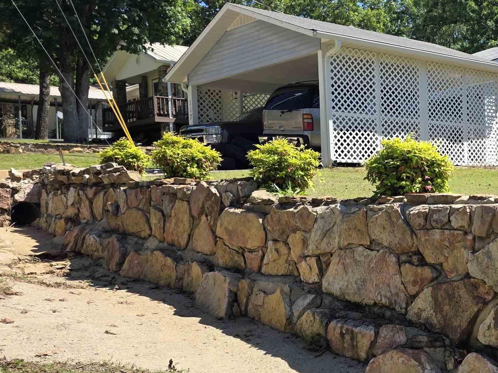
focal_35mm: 48
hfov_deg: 36.1
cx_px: 489
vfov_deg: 30.2
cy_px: 212
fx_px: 691
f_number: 1.7
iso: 80
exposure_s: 1/3009
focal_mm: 6.3
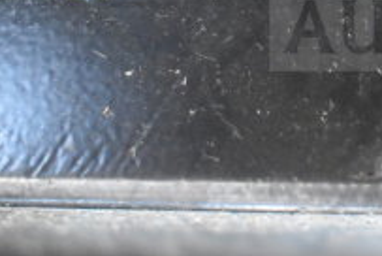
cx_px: 480
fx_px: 1530
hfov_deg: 13.8
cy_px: -78
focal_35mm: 144
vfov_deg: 9.4
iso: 6400
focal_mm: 32
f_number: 5
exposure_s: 1/100
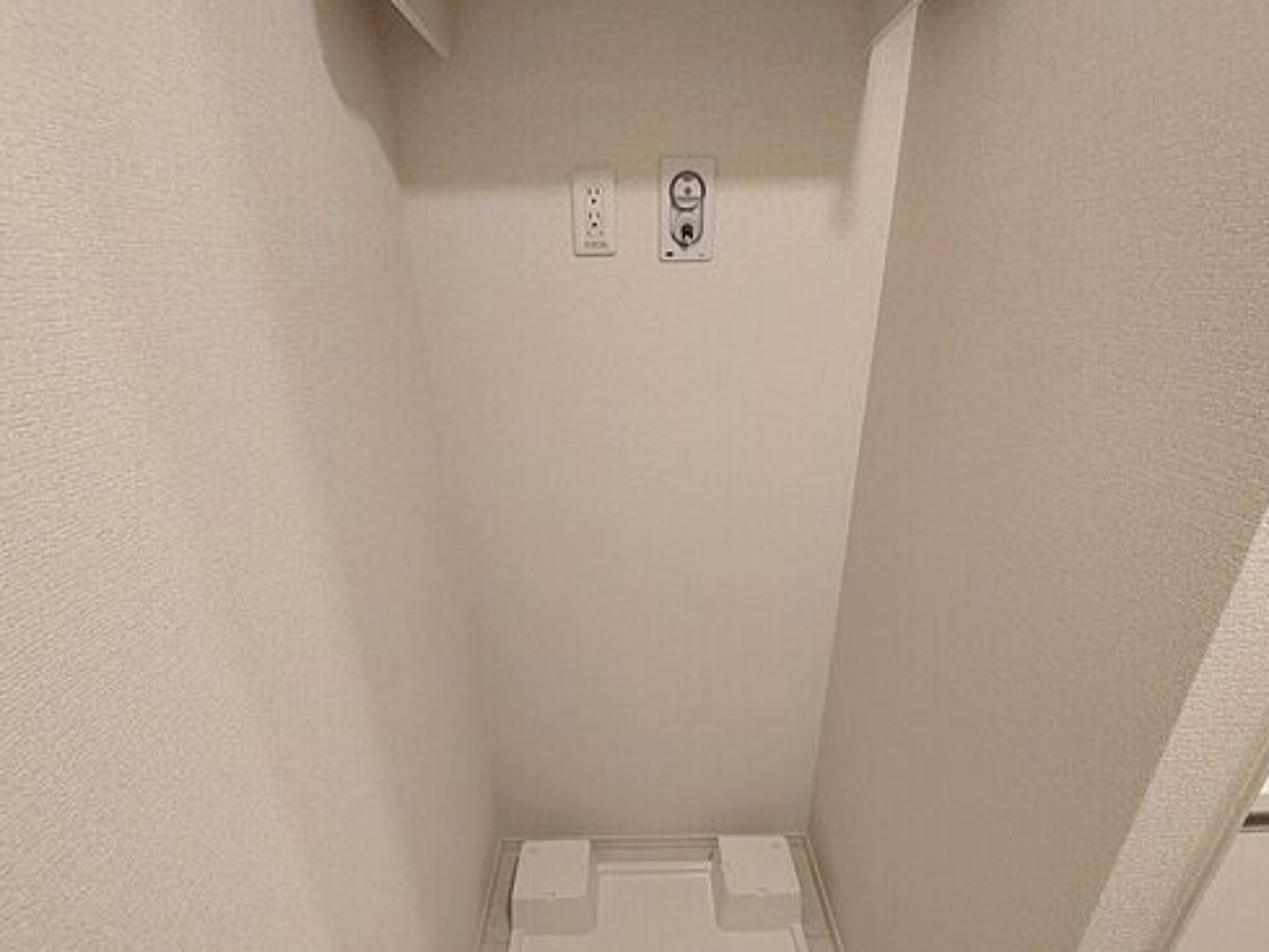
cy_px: 612
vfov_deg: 73.1
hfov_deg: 91.0
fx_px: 623
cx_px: 659
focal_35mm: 17
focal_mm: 1.74
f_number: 2.2
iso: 250
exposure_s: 1/30
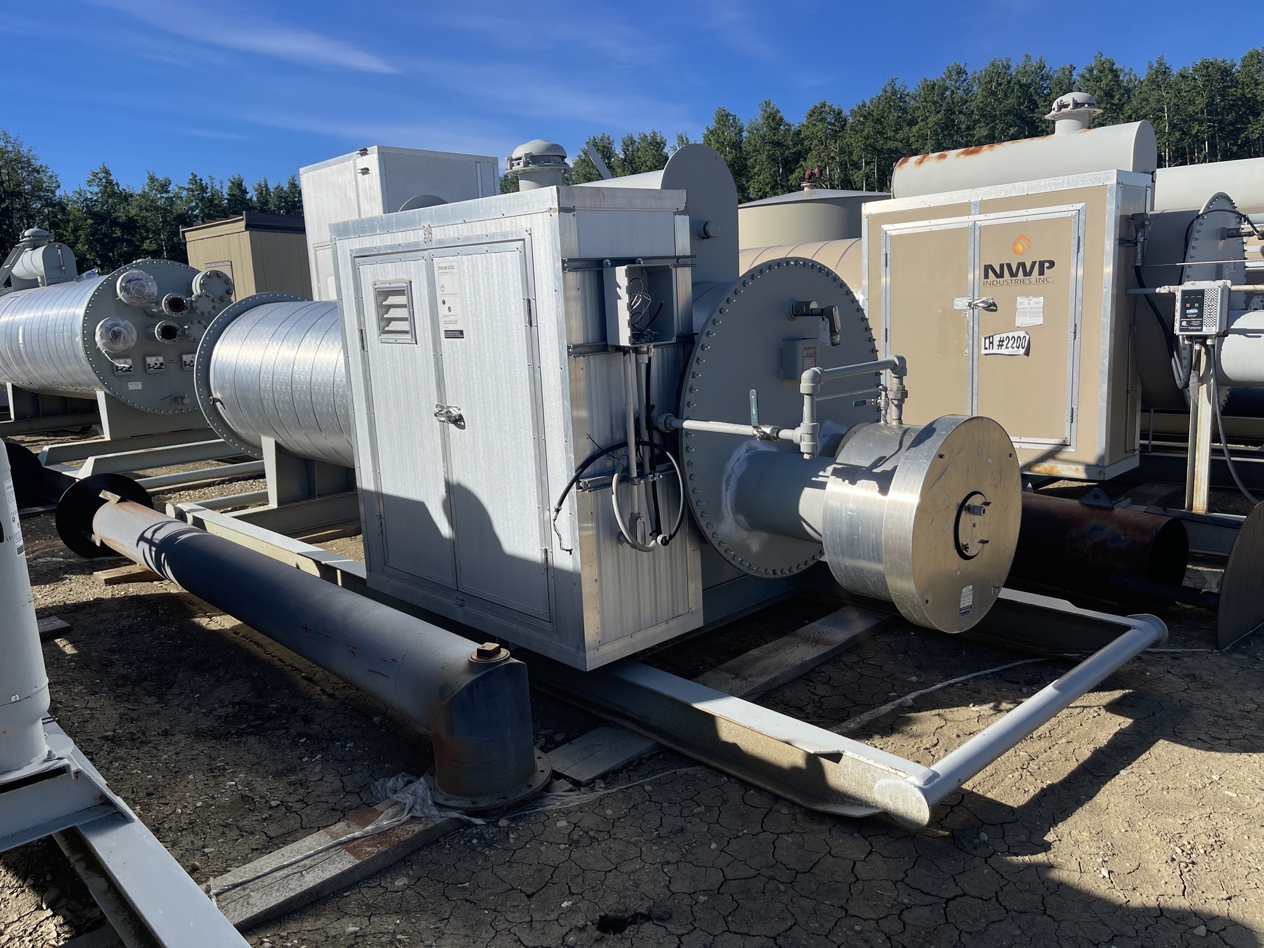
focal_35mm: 26
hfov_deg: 67.3
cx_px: 632
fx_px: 949
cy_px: 474
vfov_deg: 53.1
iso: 50
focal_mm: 5.1
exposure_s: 1/6579
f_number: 1.6
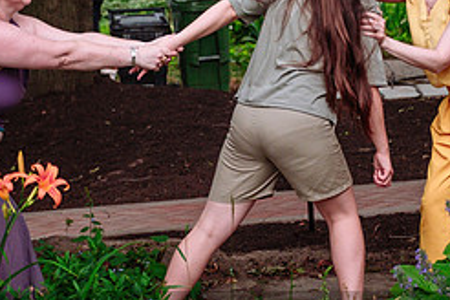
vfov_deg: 11.1
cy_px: 136
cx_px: 263
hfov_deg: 16.5
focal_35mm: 124
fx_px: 1550
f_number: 2.8
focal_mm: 32.1
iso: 1600
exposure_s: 1/250
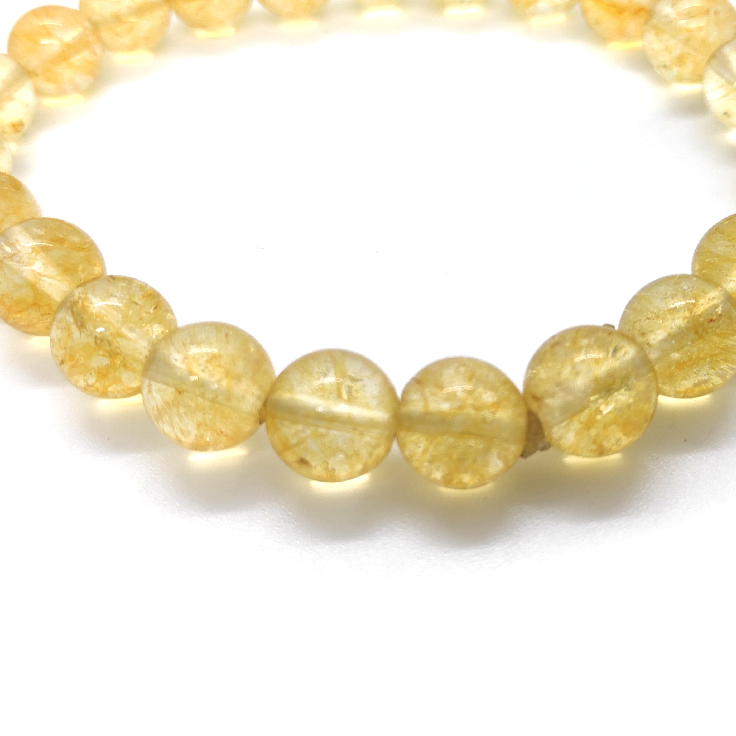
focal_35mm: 137
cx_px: 420
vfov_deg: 12.7
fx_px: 3296
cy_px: 294
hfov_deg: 12.7
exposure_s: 1/30
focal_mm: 50
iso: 160
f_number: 5.6
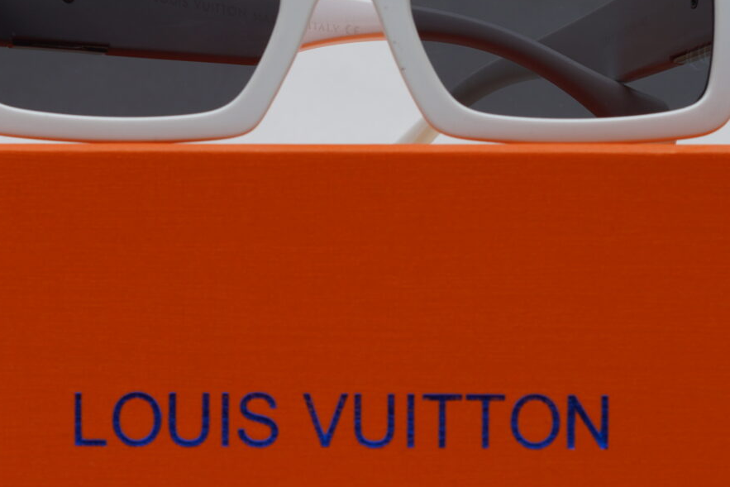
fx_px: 2941
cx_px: 307
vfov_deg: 9.5
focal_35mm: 145
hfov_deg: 14.1
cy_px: 238
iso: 100
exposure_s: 1/160
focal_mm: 50
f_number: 9
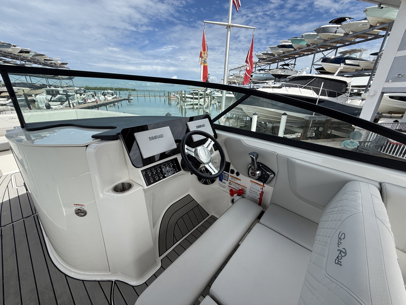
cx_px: 203
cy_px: 152
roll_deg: -2.0
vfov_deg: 85.7
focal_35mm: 14
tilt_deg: -19.6
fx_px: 164
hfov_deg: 102.1
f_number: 2.2
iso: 50
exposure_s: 1/1235
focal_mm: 2.22
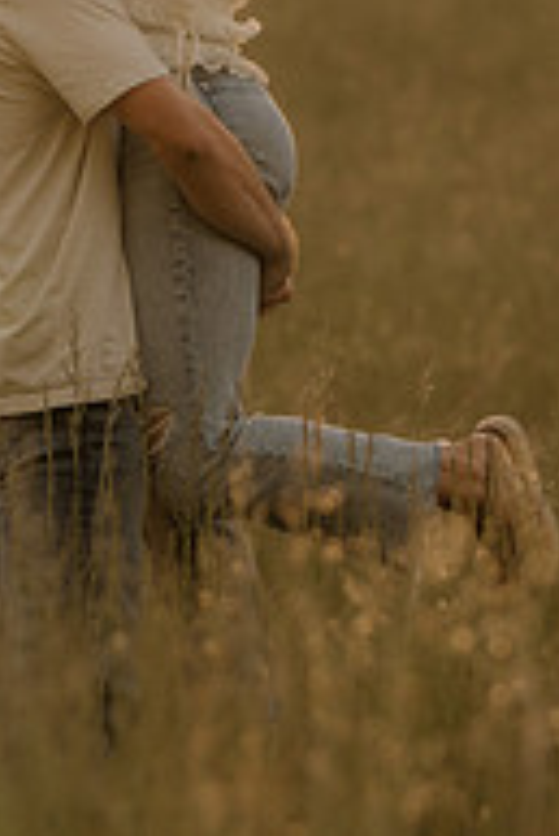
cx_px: 156
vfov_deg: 6.9
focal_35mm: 296
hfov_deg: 4.7
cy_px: 0
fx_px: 6881
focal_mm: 85
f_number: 2
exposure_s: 1/1250
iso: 250
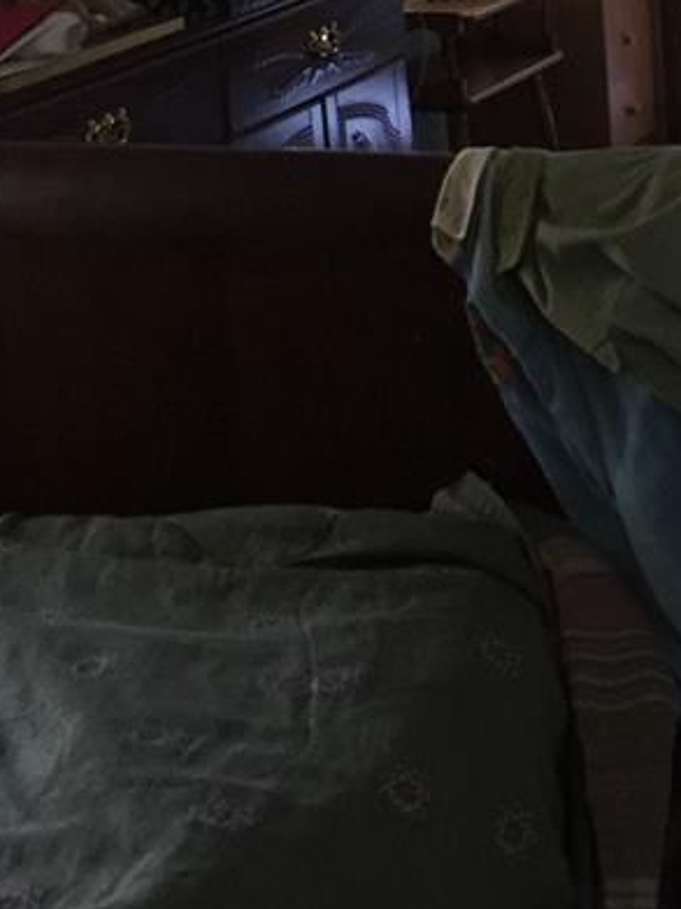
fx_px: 2336
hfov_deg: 15.9
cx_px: 844
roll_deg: +3.0
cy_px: -137
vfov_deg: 20.8
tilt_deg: -6.1
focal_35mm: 89
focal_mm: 4.15
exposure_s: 1/30
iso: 50
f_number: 2.2
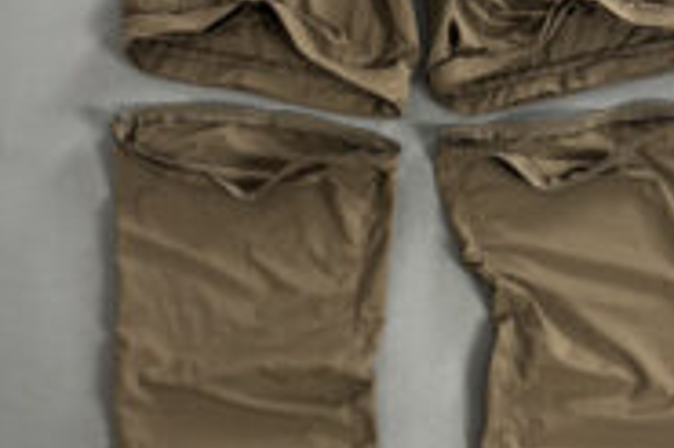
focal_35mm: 54
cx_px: 423
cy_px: 186
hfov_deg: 36.7
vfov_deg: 25.0
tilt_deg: -85.6
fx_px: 1010
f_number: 1.78
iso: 160
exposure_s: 1/60
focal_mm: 6.76
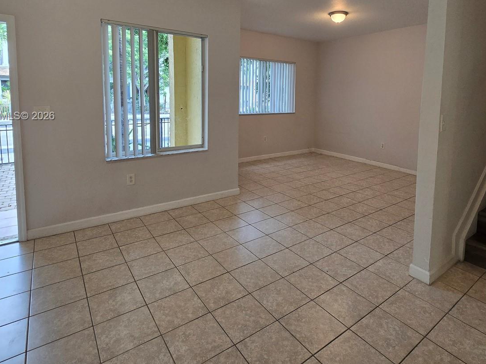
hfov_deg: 84.3
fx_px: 267
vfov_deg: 66.5
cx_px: 272
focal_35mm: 19
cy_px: 117
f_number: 2.2
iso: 250
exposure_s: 1/60
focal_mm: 2.2
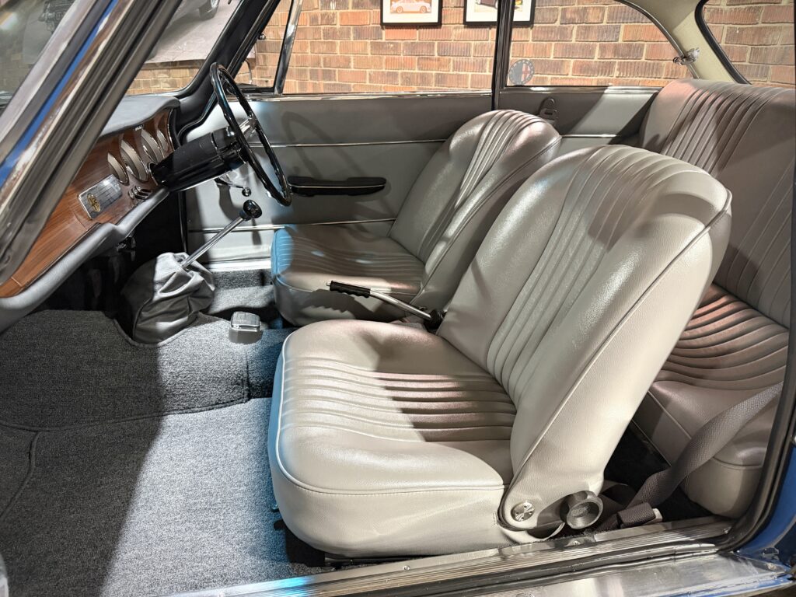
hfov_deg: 71.6
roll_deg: -0.8
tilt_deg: -23.3
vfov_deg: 56.8
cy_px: 298
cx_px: 398
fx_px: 552
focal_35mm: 24
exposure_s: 1/33
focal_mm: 6.76
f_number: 1.78
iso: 640
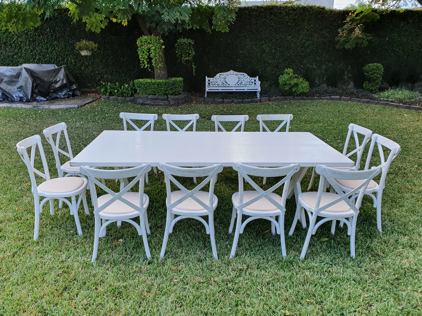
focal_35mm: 26
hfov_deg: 67.3
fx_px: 317
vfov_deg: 53.1
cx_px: 211
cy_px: 158
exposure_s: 1/244
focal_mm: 4.32
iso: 50
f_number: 2.4
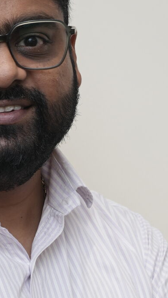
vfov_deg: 8.8
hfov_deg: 5.0
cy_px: 300
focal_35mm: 243
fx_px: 1923
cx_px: 15
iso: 160
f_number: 4
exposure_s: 1/160
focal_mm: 62
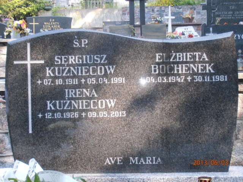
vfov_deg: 21.3
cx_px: 122
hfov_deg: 28.2
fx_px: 484
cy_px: 91
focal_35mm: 69
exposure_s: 1/50
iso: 100
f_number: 4.8
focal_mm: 12.29
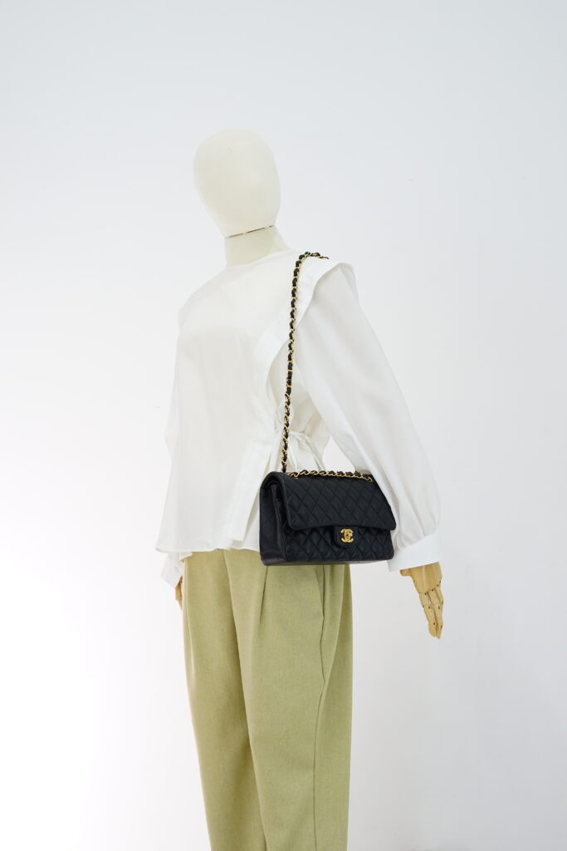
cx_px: 284
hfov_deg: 27.0
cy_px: 426
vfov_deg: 39.6
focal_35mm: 50
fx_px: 1181
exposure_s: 1/13
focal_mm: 50
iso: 640
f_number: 6.3
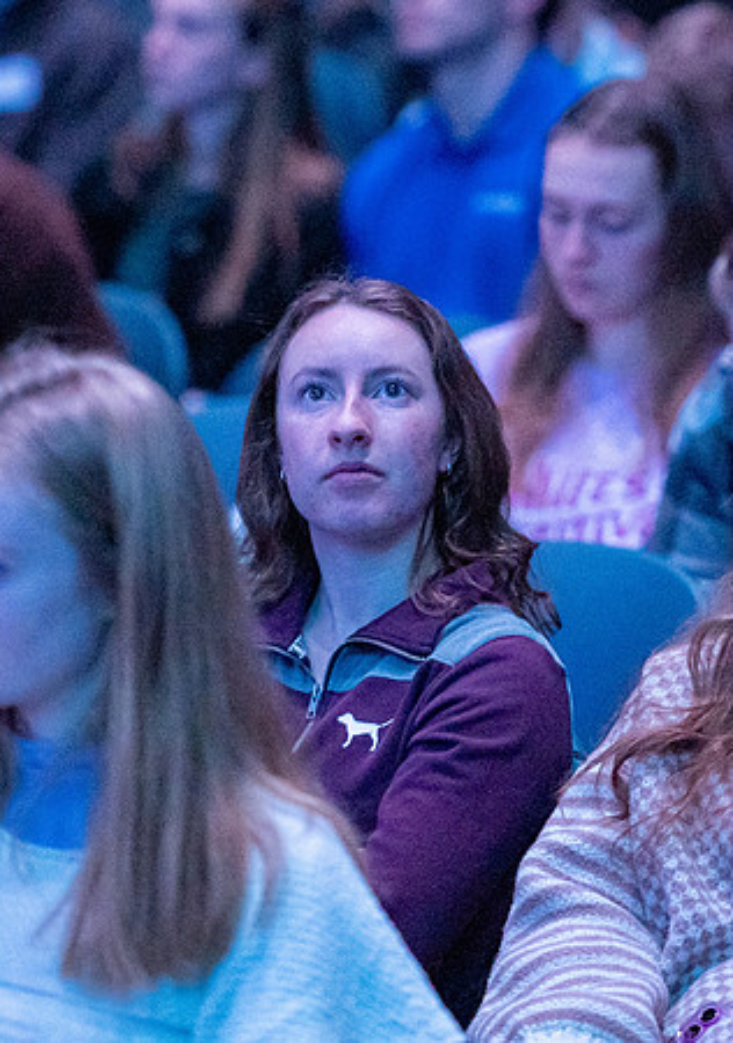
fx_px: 10044
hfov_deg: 4.2
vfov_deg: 5.9
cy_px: 314
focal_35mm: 341
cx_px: 505
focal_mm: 165
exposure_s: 1/200
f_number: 2.8
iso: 10000
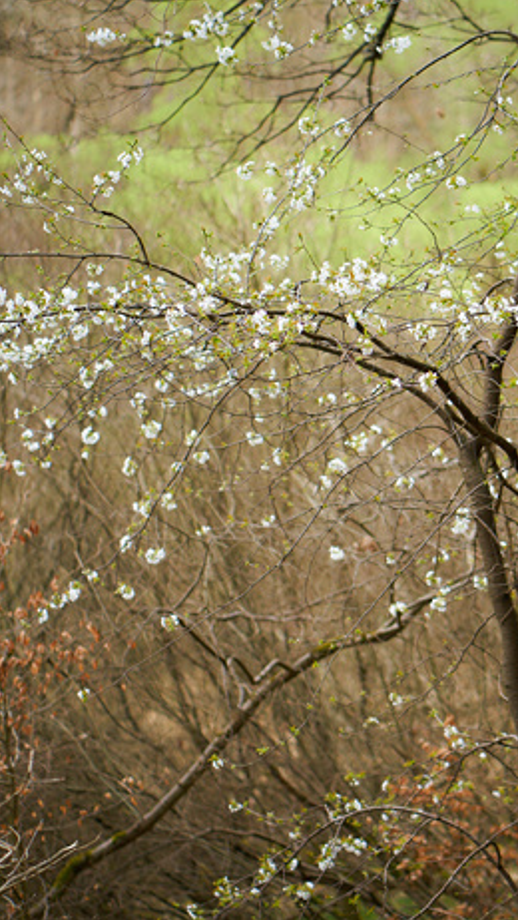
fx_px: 3295
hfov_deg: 9.0
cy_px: 457
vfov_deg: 15.9
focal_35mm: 135
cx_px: 390
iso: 200
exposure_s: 1/250
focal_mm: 85
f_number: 1.8
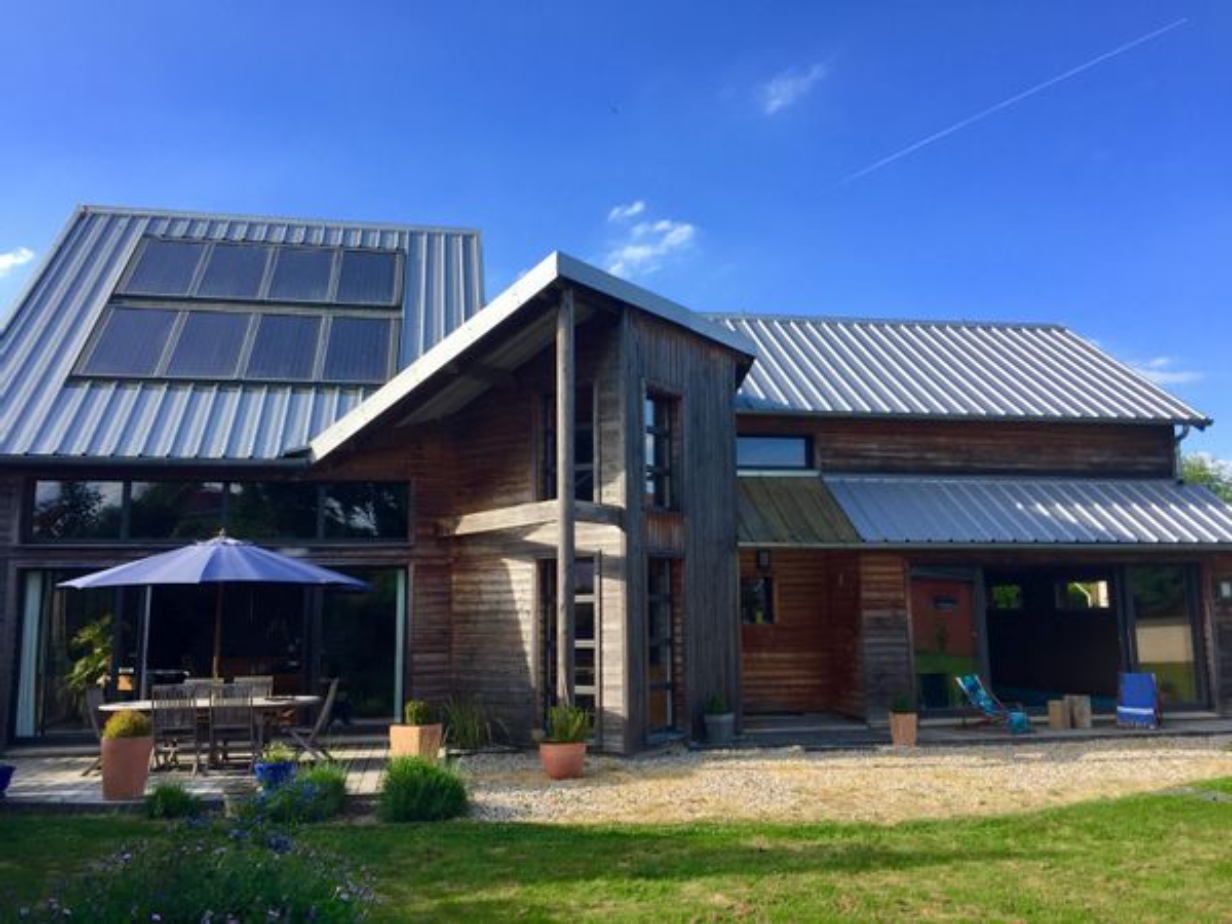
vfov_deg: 48.2
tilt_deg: +8.9
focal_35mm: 29
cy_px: 462
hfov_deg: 61.7
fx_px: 1032
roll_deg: -1.2
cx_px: 616
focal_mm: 4.15
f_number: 2.2
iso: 32
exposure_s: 1/760
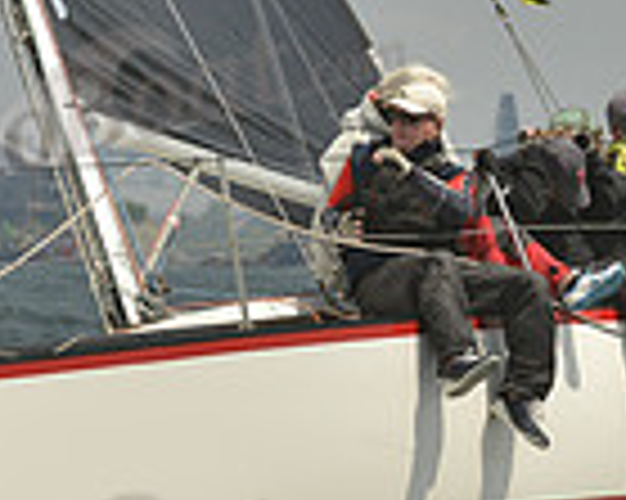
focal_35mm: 785
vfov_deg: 2.0
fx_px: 14534
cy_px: 291
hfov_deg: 2.5
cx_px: 644
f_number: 9
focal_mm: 200
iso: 280
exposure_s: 1/1000
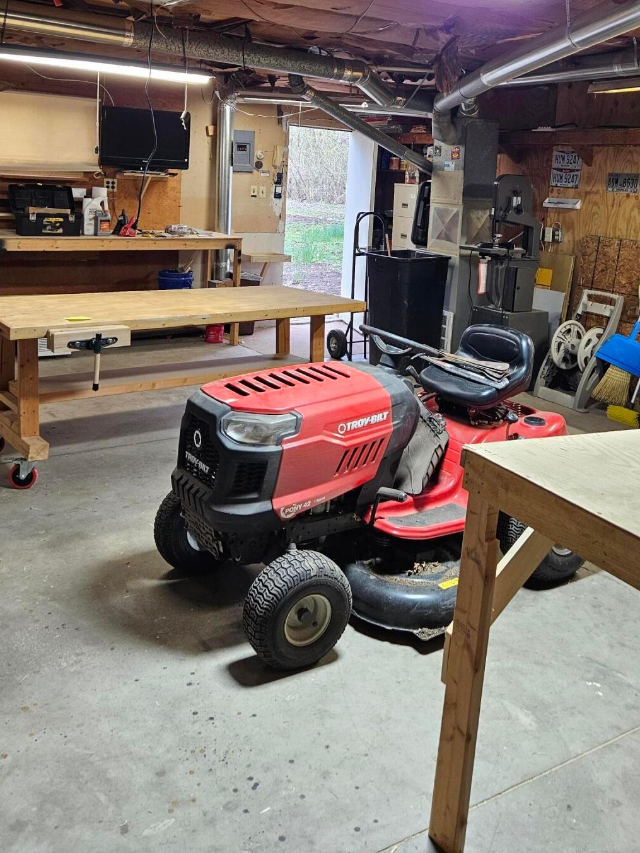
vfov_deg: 52.2
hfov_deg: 41.7
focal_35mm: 34
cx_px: 359
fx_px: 838
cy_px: 241
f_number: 1.8
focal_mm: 5.4
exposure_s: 1/120
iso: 125
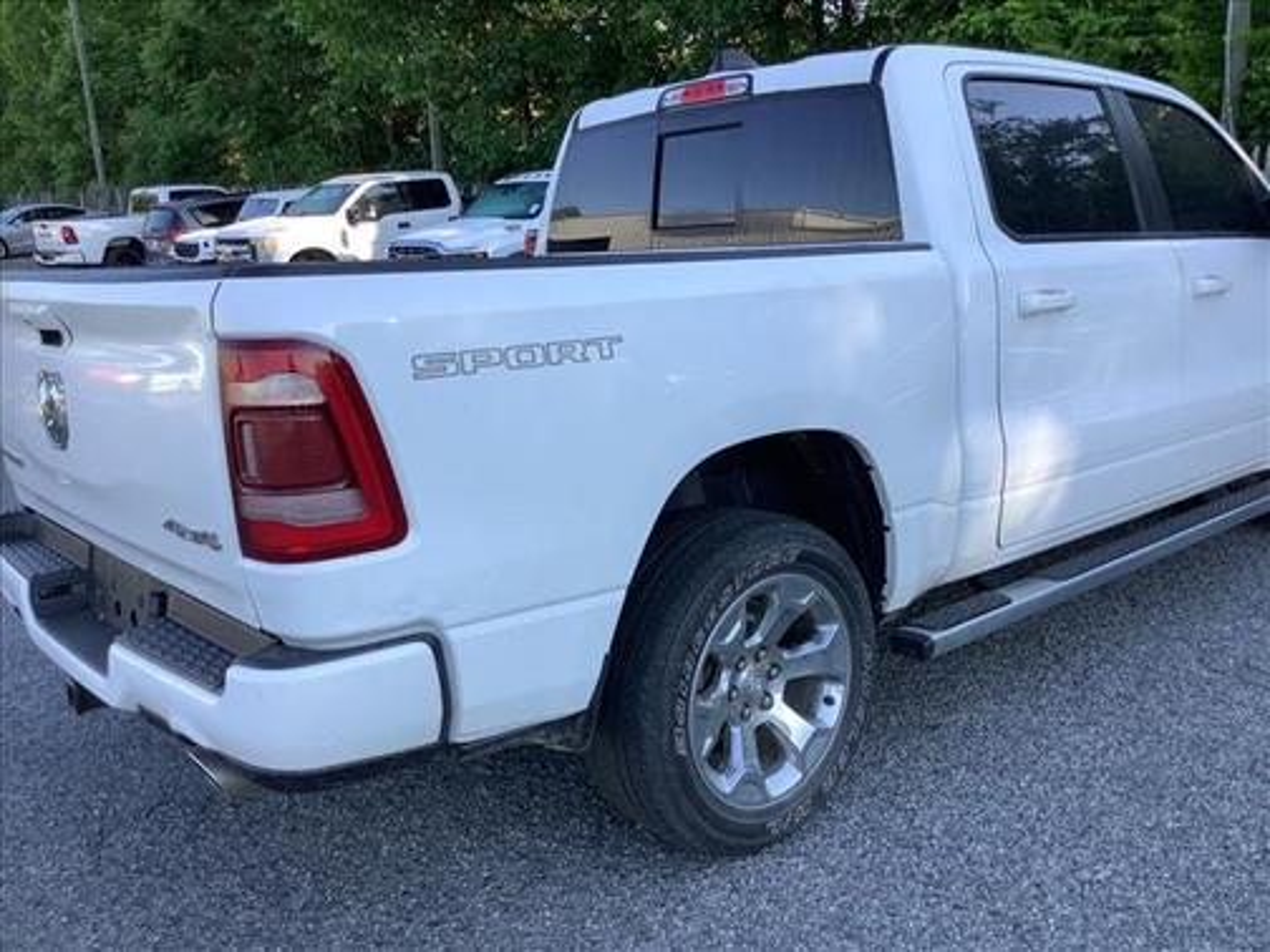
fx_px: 1137
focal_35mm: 31
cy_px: 476
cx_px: 635
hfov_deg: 58.4
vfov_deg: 45.4
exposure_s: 1/230
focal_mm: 3.3
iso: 25
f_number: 2.4
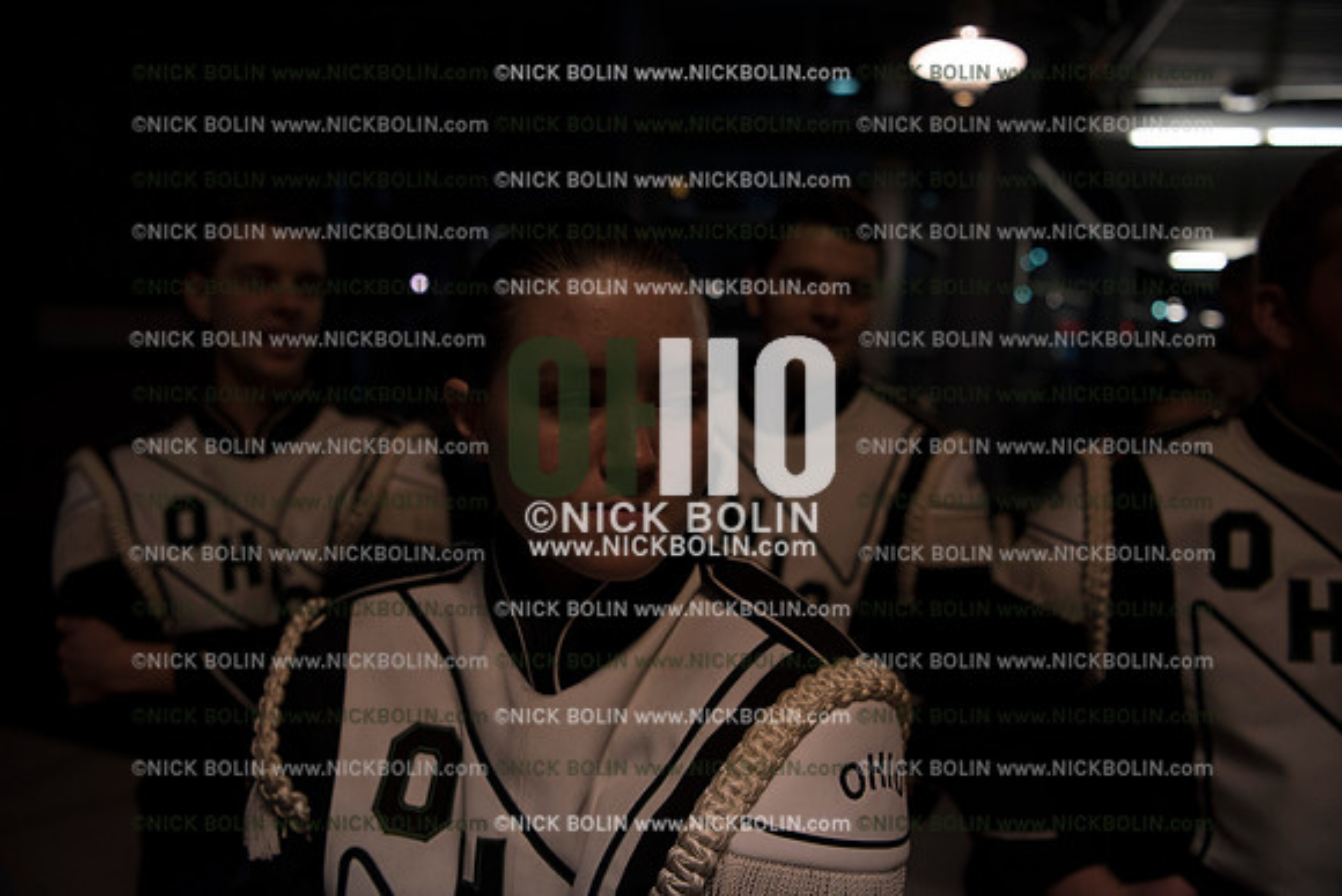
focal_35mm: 24
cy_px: 448
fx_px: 895
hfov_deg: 73.7
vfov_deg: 53.2
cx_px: 671
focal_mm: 24
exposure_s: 1/400
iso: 1250
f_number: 2.8
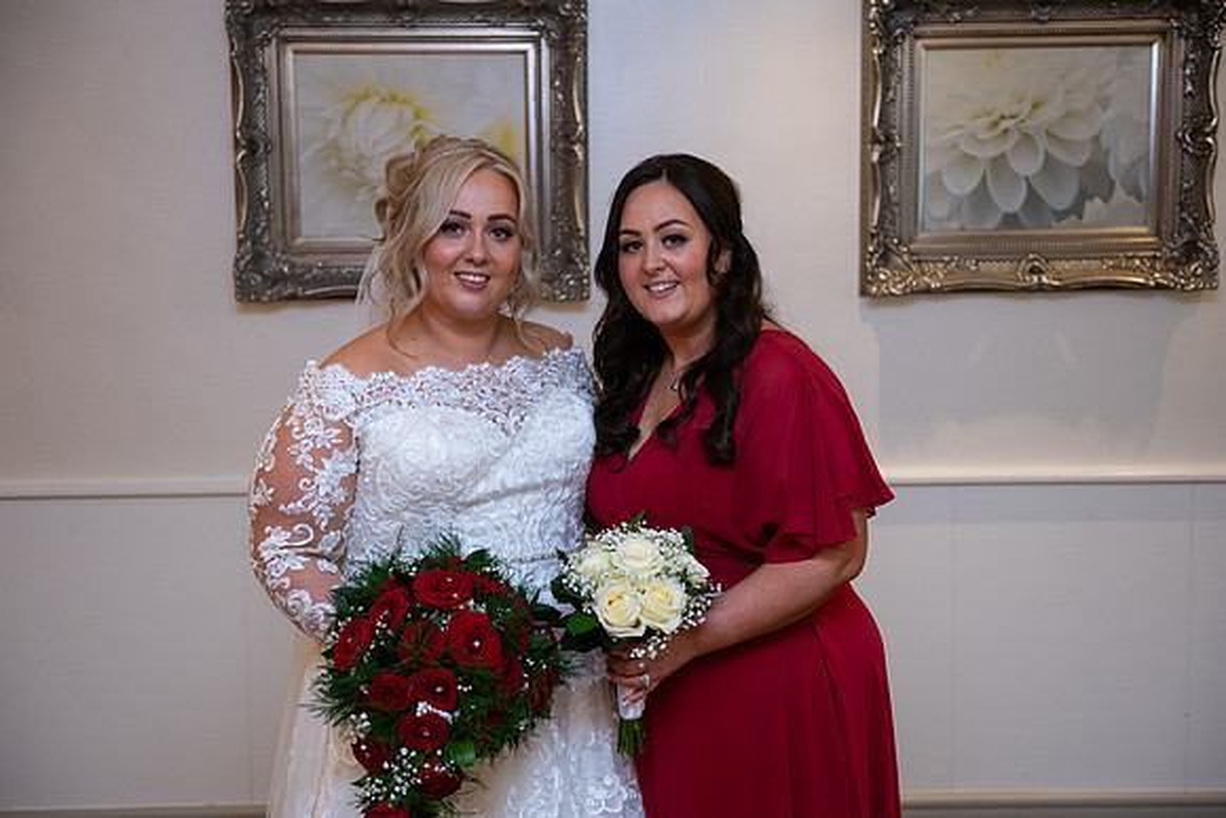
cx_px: 613
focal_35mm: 55
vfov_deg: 24.4
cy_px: 409
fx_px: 1889
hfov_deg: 36.0
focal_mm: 55
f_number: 3.5
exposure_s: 1/160
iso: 1000
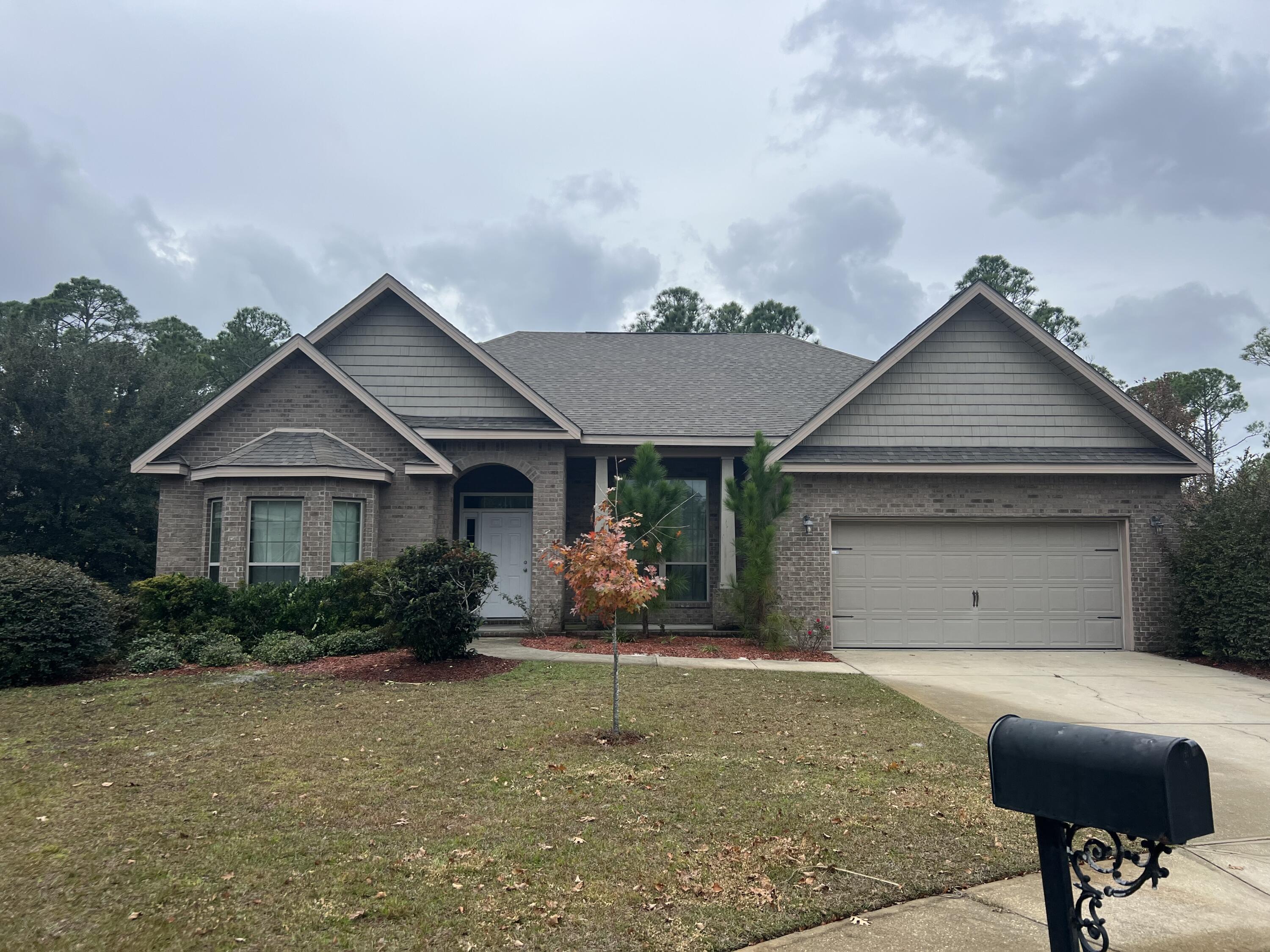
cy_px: 476
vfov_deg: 53.1
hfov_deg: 67.3
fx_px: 954
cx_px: 635
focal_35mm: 26
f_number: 1.5
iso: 50
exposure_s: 1/2404
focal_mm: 5.7
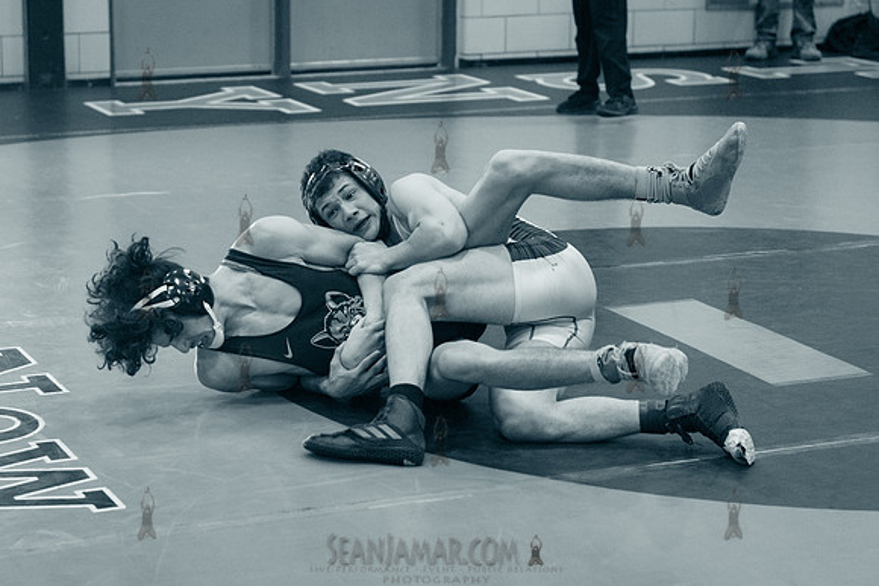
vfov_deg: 15.0
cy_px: 301
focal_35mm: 91
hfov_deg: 22.3
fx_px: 2223
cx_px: 366
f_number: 3.2
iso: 8000
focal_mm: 70
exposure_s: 1/640
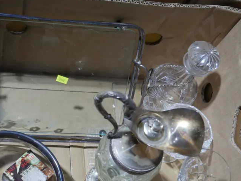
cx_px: 64
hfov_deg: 36.7
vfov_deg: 28.1
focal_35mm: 51
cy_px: 136
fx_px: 355
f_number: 3.6
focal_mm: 16
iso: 320
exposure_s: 1/60
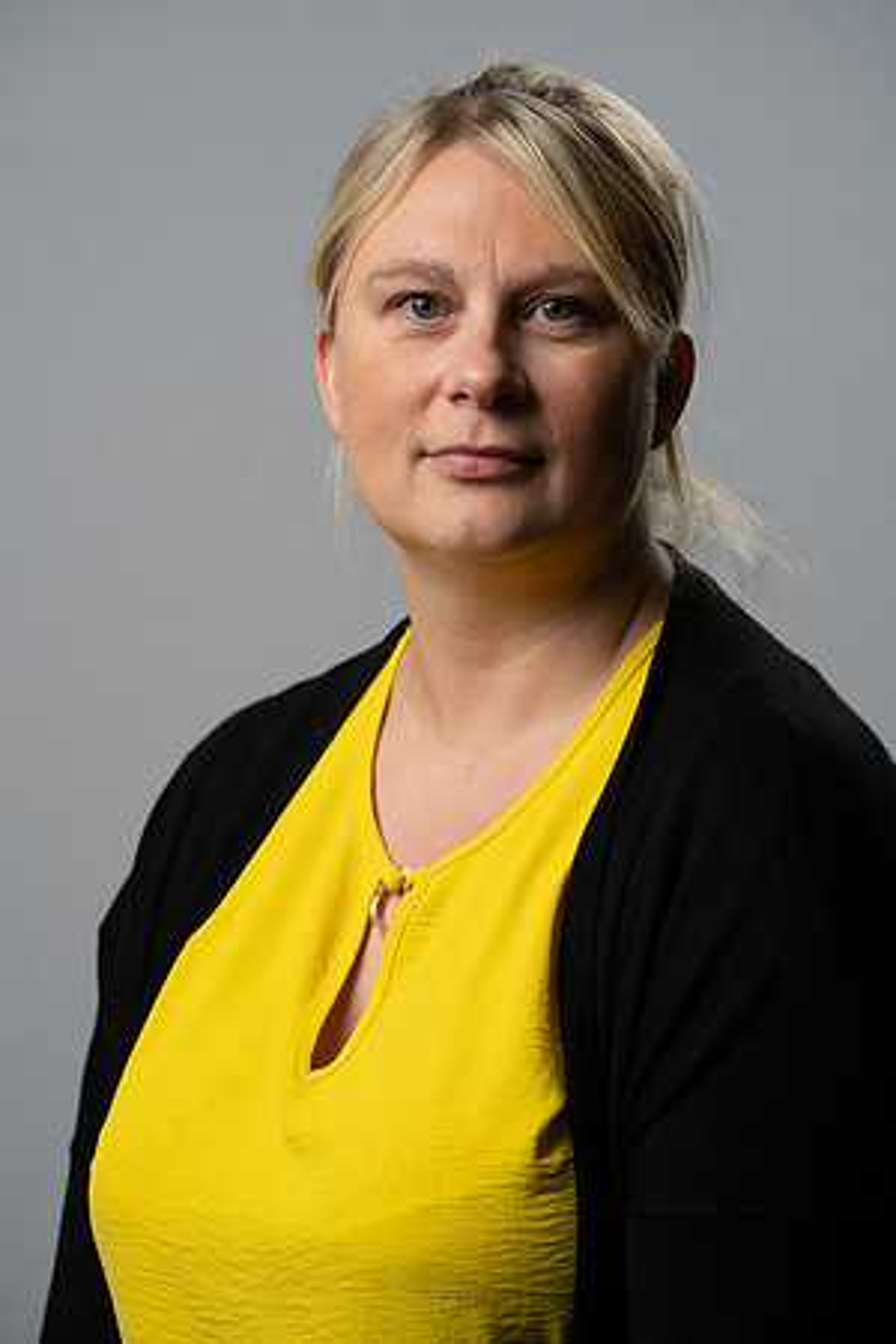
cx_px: 448
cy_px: 672
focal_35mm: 153
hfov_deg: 9.0
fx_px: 5712
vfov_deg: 13.4
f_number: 7.1
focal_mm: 153
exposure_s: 1/160
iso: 160
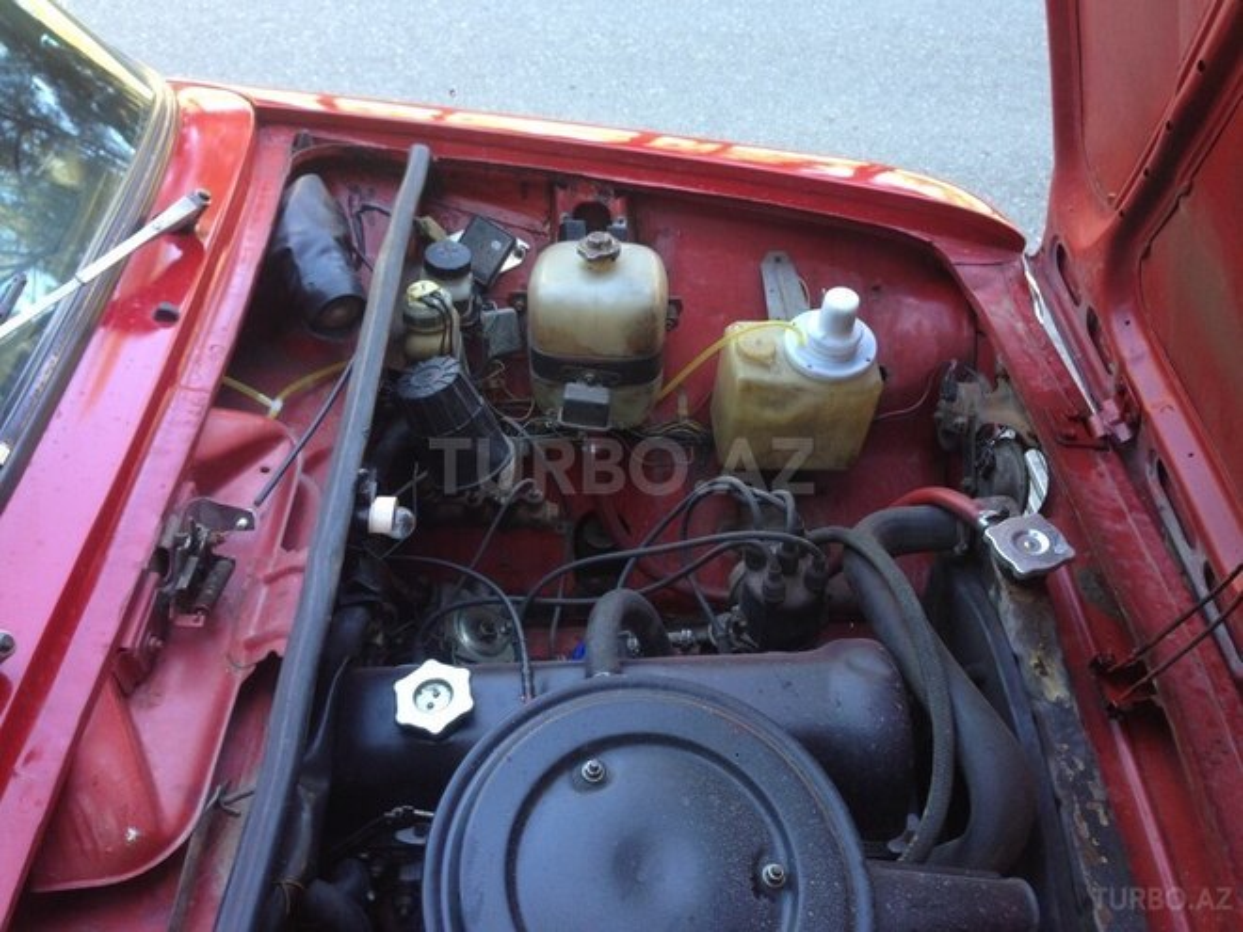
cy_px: 466
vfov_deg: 42.9
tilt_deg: -41.3
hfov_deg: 55.4
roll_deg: -1.1
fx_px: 1185
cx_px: 622
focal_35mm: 33
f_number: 2.4
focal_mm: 4.12
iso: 50
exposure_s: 1/40
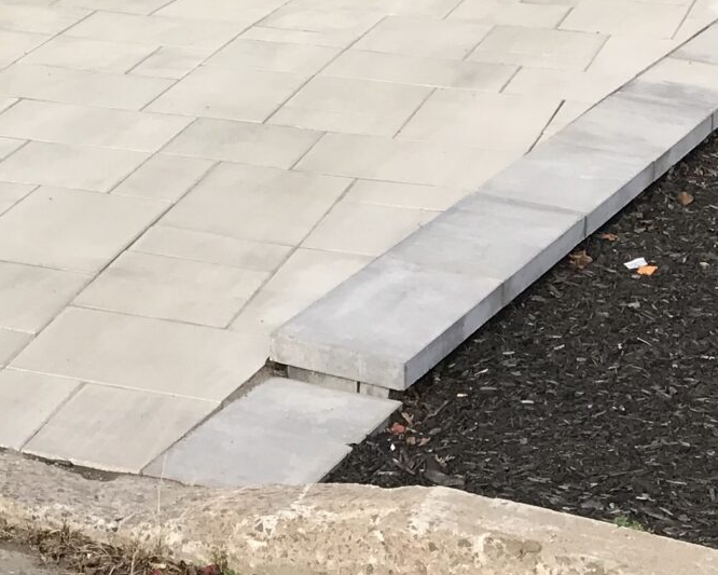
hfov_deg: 17.7
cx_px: -64
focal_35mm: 105
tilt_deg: +3.0
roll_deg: -1.8
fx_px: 2232
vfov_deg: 13.4
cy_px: -409
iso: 20
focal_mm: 3.99
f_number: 1.8
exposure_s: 1/1182
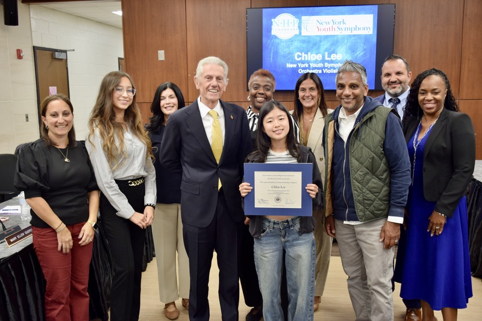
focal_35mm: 36
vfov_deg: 36.9
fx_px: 482
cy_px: 160
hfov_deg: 53.1
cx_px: 241
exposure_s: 1/30
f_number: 4
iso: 450
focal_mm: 24
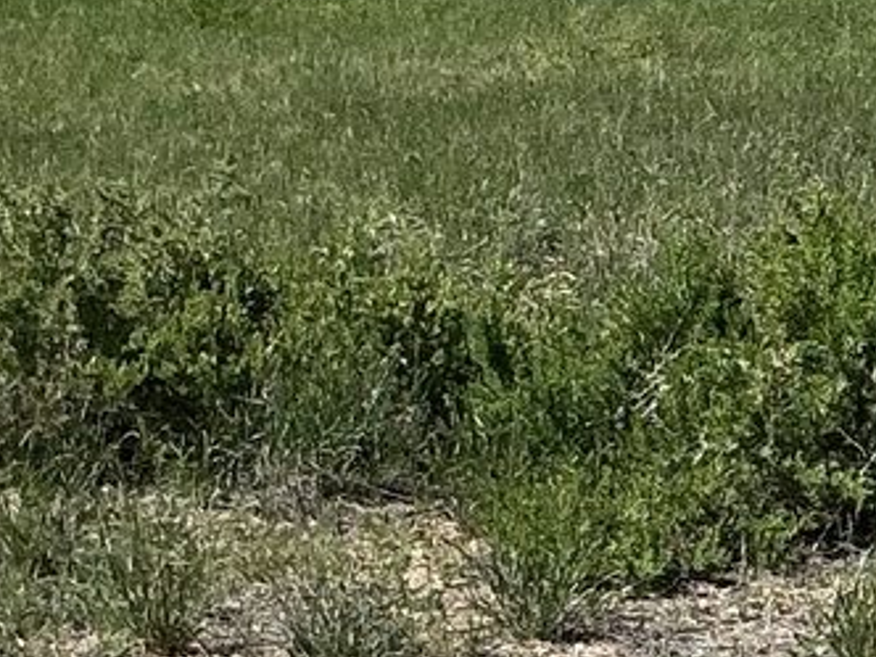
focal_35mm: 179
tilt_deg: -2.5
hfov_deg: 10.4
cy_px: 90
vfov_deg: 8.3
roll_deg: -0.1
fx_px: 4530
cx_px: 1538
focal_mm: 3
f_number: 1.8
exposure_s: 1/1786
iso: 25
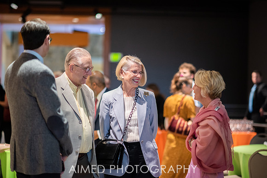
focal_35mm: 87
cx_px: 134
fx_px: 642
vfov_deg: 15.8
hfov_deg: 23.5
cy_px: 89
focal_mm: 85
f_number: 1.4
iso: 1250
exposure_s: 1/200
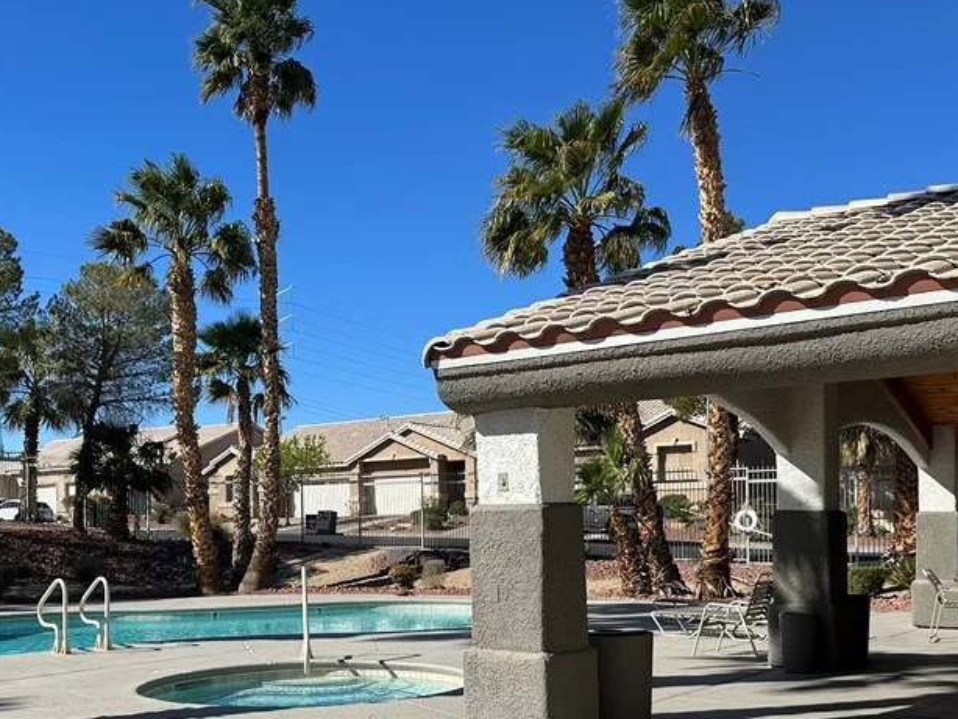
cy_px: 544
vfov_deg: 35.2
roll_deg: +0.8
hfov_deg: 46.7
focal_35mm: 40
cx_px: 429
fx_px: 1107
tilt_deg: -0.7
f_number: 1.78
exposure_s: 1/5000
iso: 80
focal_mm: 6.86
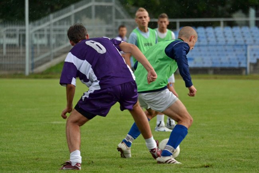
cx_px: 130
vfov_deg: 4.8
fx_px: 2051
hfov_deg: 7.2
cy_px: 86
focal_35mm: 285
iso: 800
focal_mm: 190
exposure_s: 1/500
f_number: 5.3
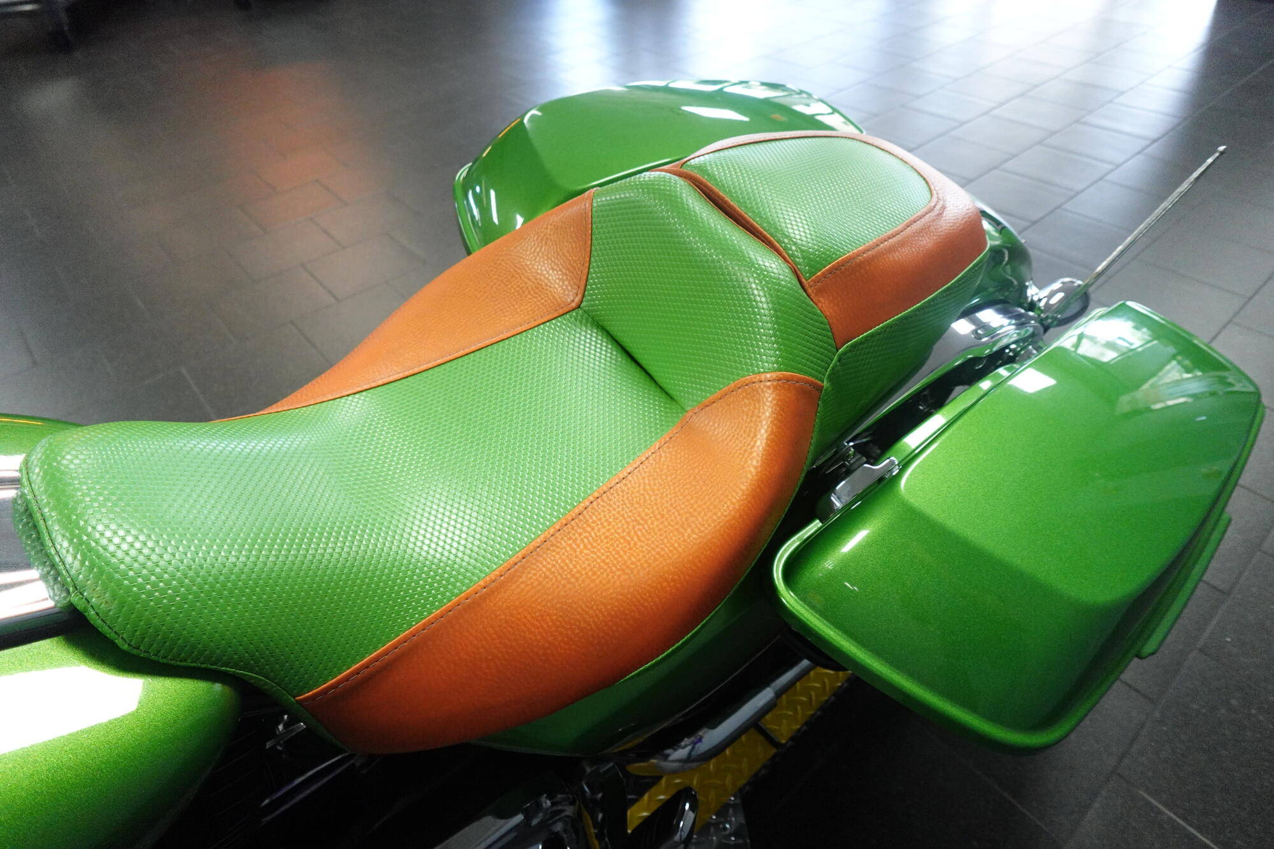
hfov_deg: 84.0
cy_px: 424
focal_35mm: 20
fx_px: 708
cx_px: 637
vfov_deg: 61.9
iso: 1250
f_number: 2
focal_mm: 7.6
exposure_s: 1/250
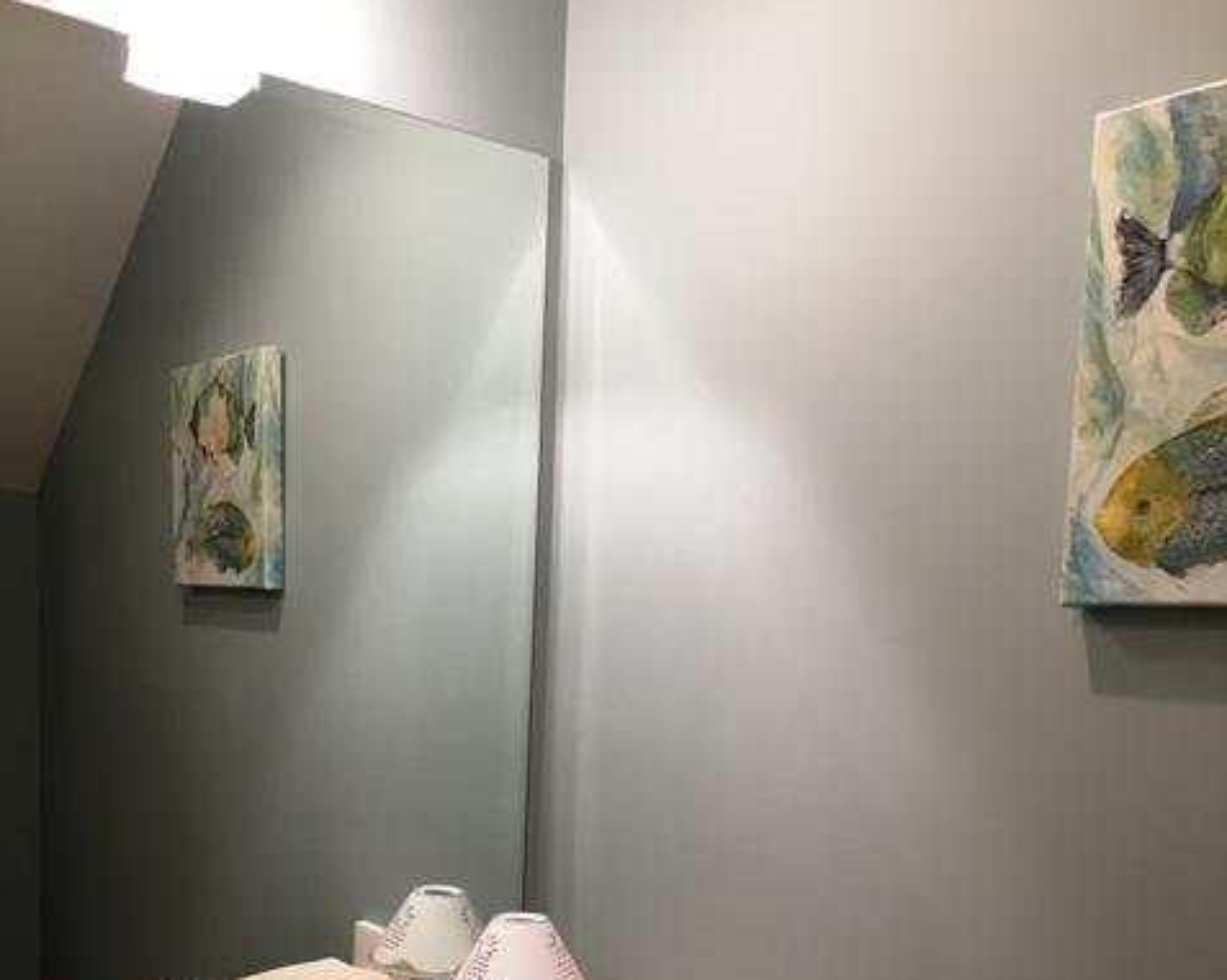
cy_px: 813
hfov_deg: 48.0
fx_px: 1379
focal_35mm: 38
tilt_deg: -6.2
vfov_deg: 37.4
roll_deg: -2.6
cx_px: 612
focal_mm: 4.15
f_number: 2.2
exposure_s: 1/30
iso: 64
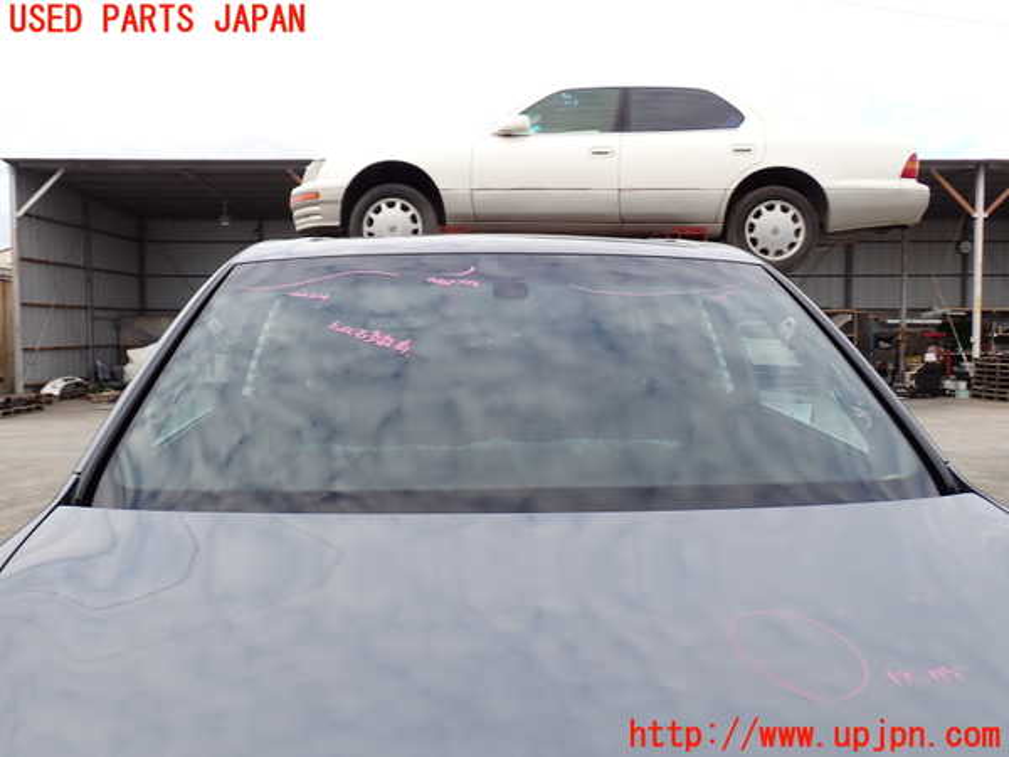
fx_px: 874
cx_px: 504
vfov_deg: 46.8
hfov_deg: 60.0
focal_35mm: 30
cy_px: 378
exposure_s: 1/250
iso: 100
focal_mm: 5.4
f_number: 3.2
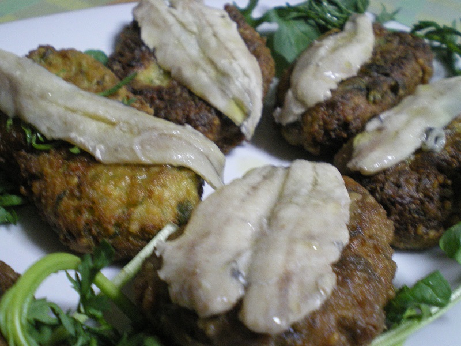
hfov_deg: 42.9
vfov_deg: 32.9
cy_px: 173
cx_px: 230
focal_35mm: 44
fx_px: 586
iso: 400
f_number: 3.5
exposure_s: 1/10
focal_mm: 7.4
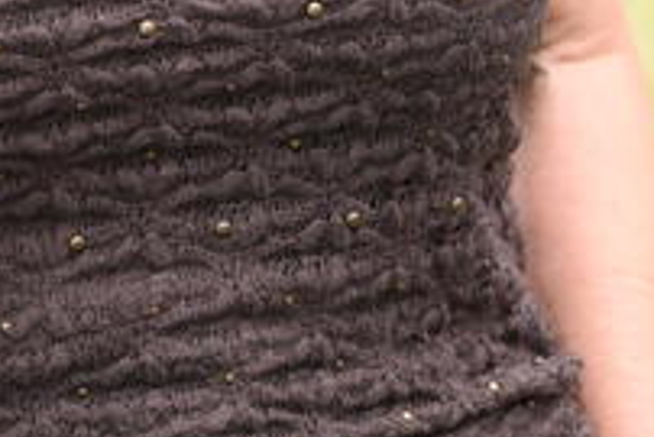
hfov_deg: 5.7
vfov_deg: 3.8
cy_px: -274
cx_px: -84
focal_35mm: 359
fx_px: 6526
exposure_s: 1/160
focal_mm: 70
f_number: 4.5
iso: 200
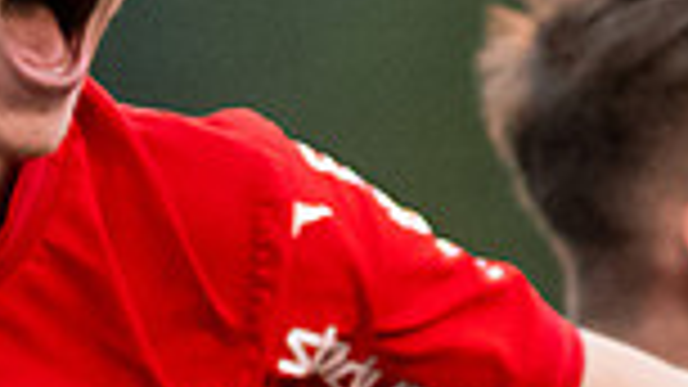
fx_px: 43502
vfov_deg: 0.5
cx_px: 207
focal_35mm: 2385
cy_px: 641
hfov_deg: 0.9
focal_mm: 300
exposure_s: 1/1000
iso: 7200
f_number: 3.2
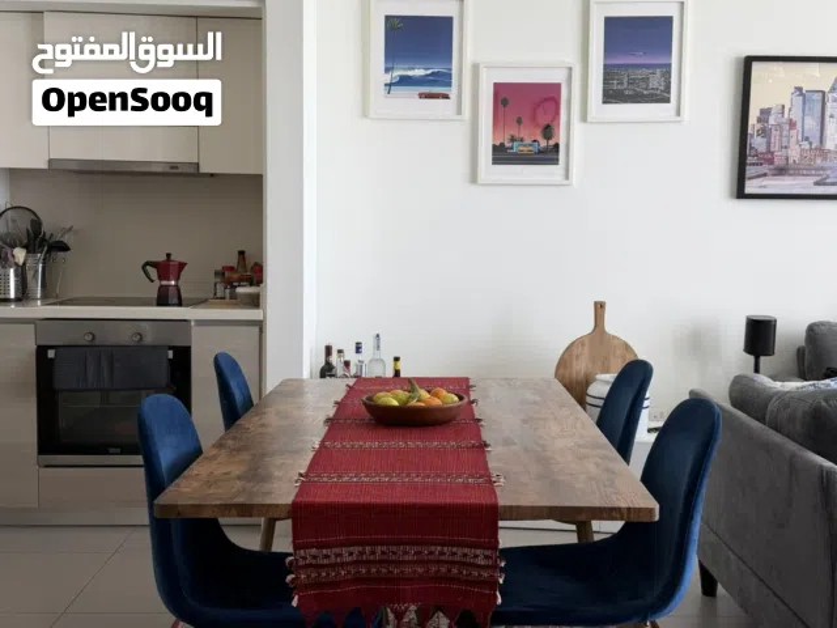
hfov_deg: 71.6
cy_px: 314
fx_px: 580
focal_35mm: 24
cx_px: 418
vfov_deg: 56.8
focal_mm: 6.76
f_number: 1.78
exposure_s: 1/121
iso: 100
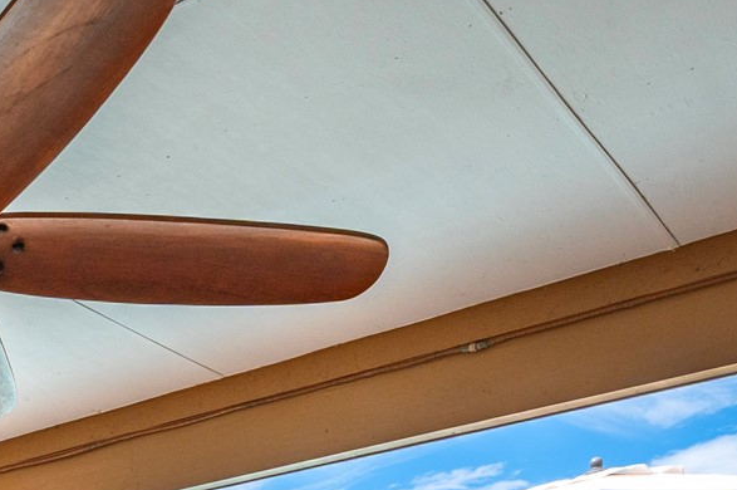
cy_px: 854
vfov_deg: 17.8
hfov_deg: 28.5
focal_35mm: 63
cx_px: -109
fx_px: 1288
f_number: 14
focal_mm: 17
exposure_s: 1/60
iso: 125
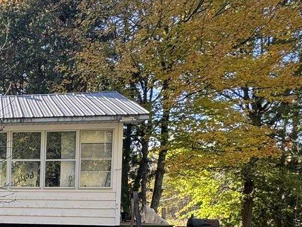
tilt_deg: -2.1
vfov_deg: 26.9
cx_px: -116
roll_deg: +1.0
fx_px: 445
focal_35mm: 51
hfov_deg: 28.6
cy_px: 229
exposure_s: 1/140
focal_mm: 2.22
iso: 40
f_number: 2.2
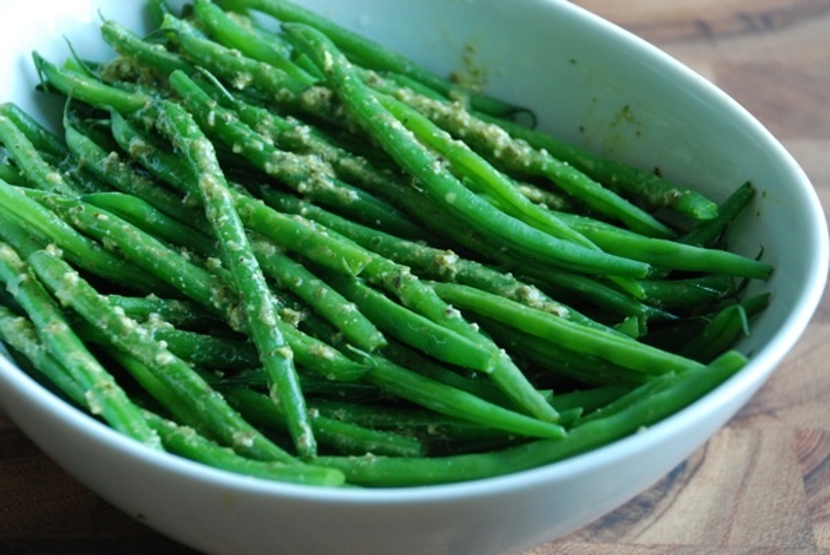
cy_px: 278
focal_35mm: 99
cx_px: 415
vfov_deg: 13.8
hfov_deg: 20.6
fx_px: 2284
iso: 800
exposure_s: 1/6
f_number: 5.6
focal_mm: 66
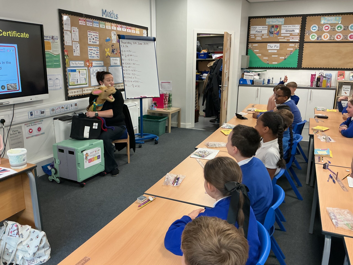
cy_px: 132
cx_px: 176
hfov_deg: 61.7
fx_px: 296
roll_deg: +0.0
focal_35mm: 29
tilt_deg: -14.5
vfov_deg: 48.2
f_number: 1.8
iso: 100
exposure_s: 1/60
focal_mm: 3
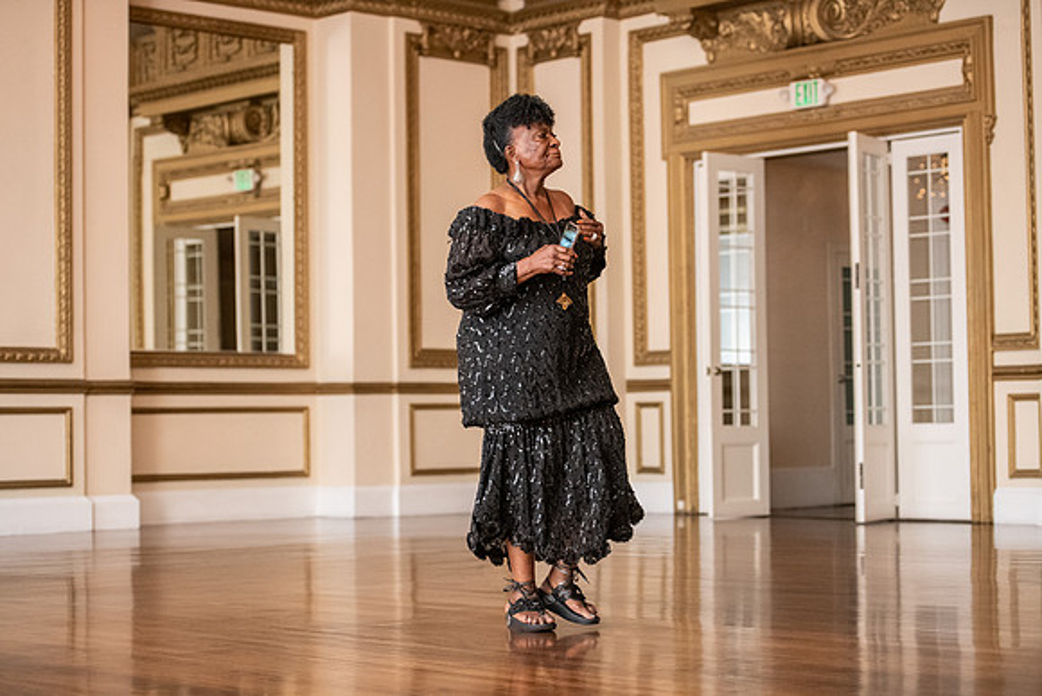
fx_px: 2026
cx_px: 521
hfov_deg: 28.8
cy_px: 348
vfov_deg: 19.5
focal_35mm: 70
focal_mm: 70
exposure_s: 1/500
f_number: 2.8
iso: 3200
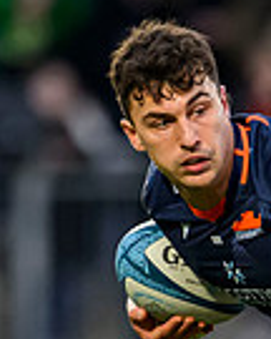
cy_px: 505
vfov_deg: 0.8
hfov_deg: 0.6
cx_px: 357
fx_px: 25325
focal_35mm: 2526
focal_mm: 400
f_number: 3.5
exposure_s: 1/1600
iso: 4000
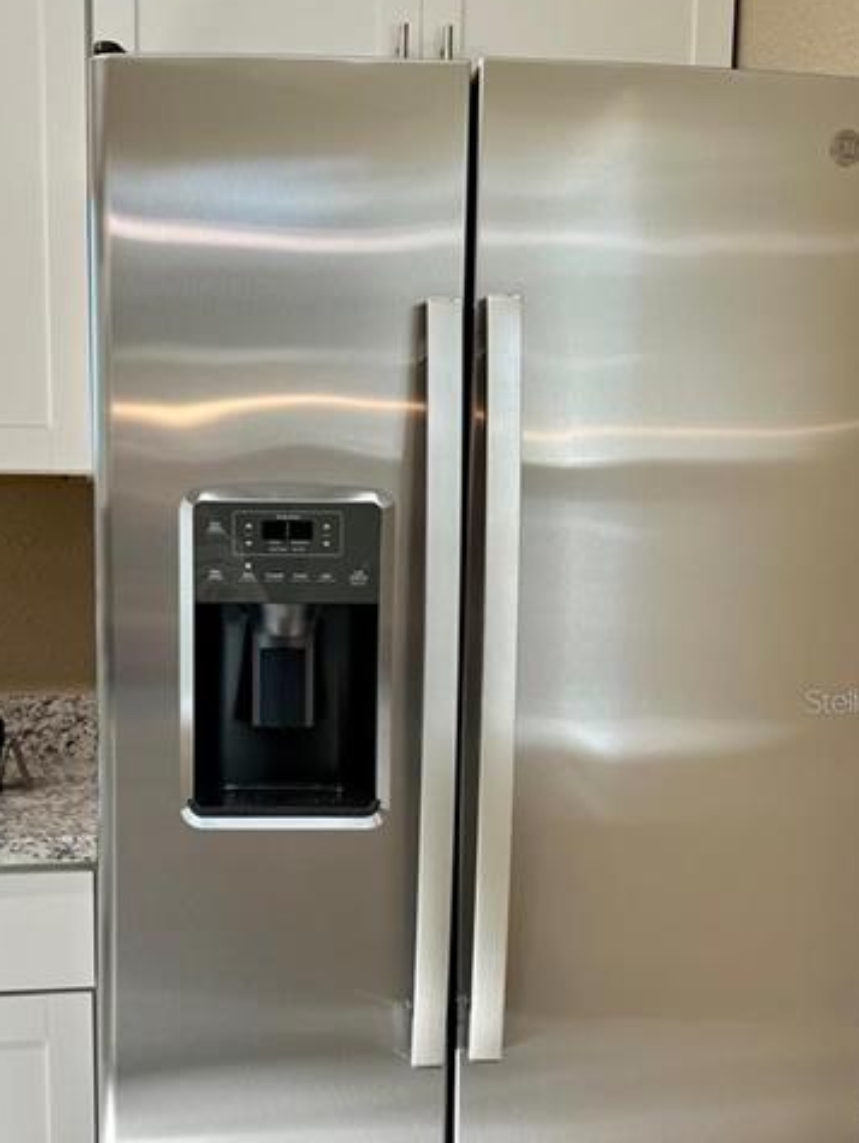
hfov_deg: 33.9
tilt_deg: -6.2
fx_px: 1388
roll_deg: +0.9
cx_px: 257
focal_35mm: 42
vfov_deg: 44.5
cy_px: 700
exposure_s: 1/120
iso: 50
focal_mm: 5.7
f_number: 1.5
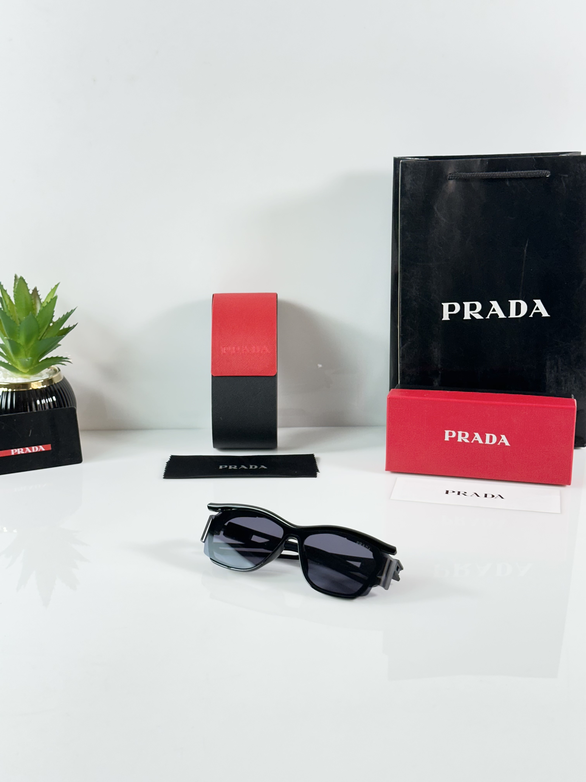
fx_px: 1083
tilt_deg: -17.2
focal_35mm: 48
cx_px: 293
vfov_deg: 39.7
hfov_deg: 30.3
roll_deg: +0.0
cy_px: 391
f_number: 1.78
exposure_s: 1/100
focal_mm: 6.86
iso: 80
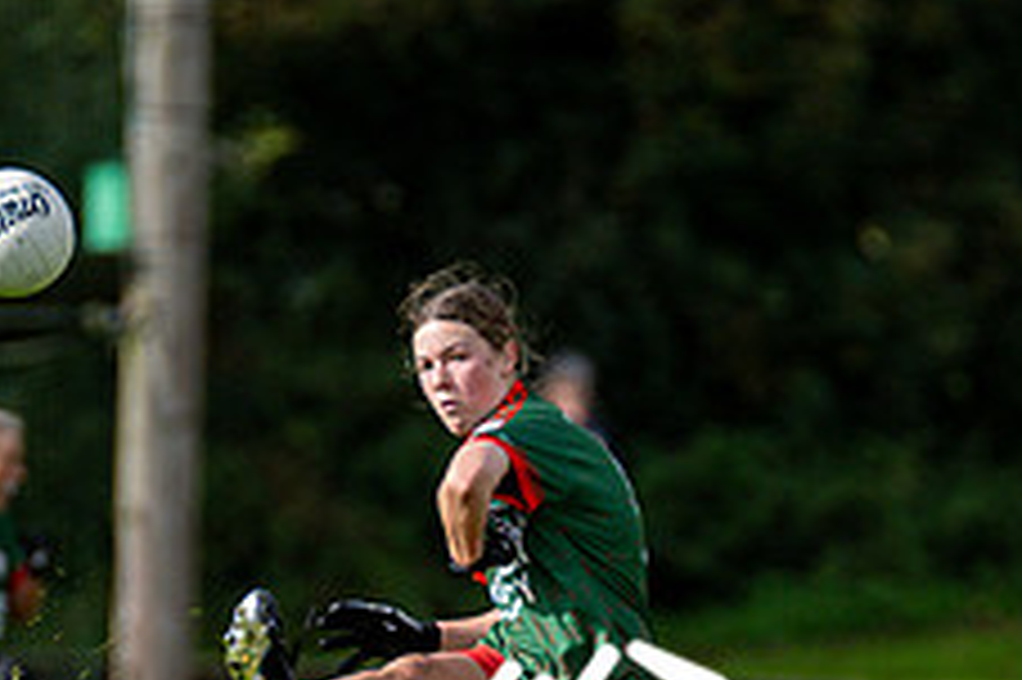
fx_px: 32566
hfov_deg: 1.8
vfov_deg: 1.2
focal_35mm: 1148
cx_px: 612
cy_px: 829
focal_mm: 300
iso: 320
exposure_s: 1/4000
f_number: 2.8
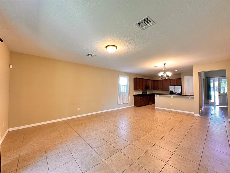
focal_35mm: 14
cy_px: 86
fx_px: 93
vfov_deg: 85.7
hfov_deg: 102.1
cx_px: 115
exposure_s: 1/60
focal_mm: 2.22
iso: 500
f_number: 2.2
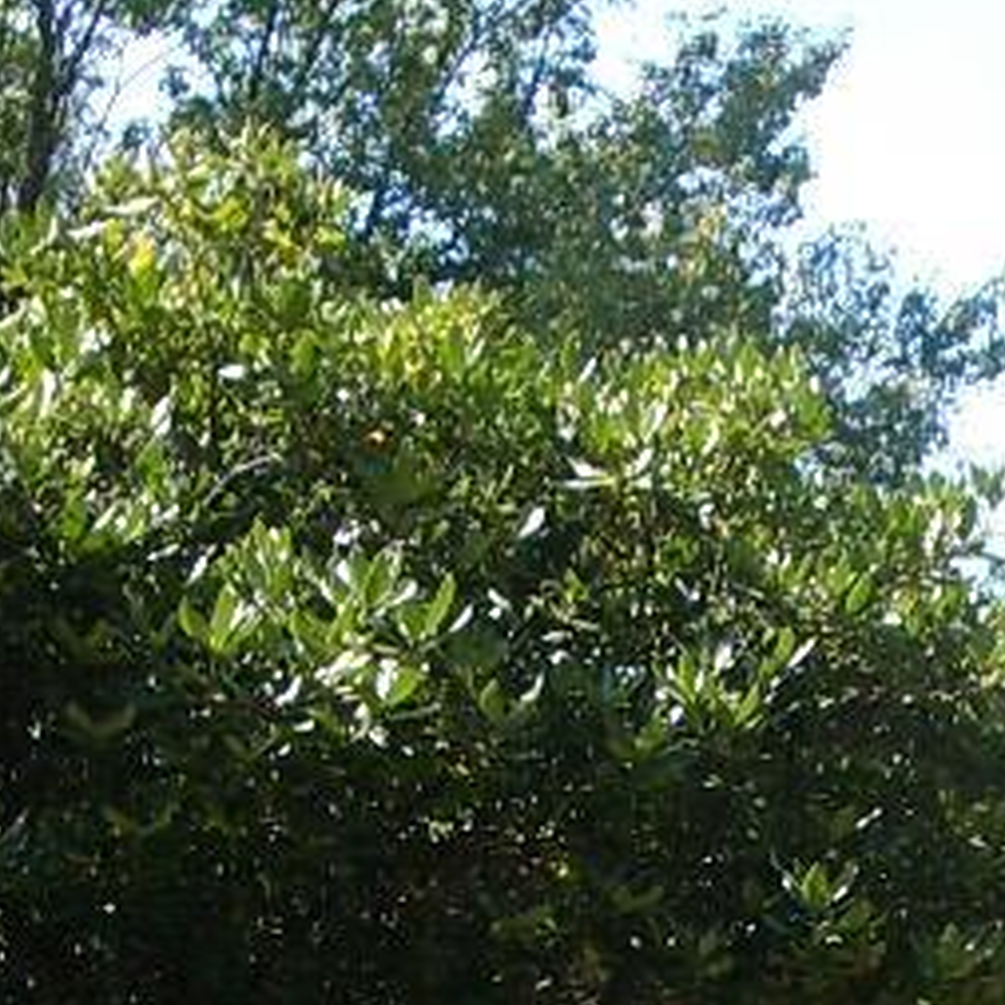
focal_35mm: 125
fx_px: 4106
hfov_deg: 13.8
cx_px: 981
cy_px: 1490
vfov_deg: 13.2
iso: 80
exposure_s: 1/250
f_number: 2.6
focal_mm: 5.8
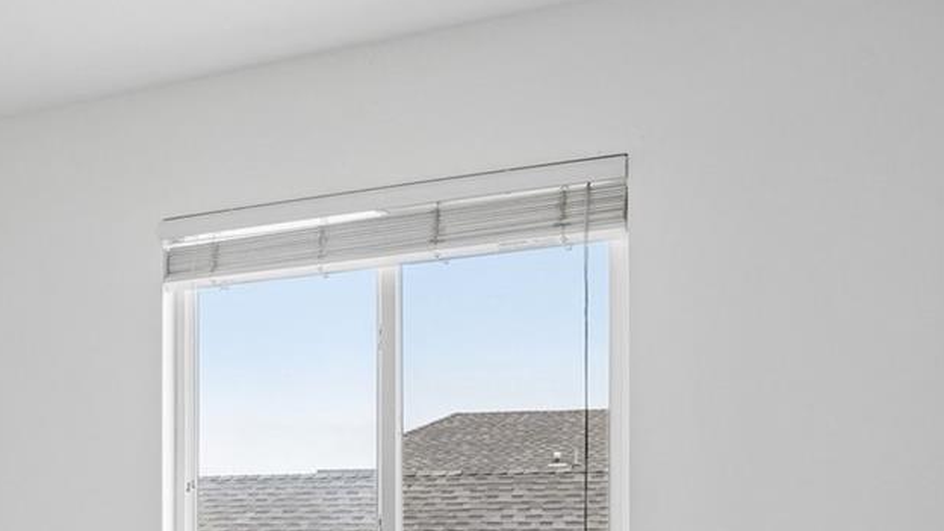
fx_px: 1310
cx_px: 88
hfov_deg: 37.0
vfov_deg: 21.6
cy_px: 593
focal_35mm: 52
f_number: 8
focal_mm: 13
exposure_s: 1/50
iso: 400
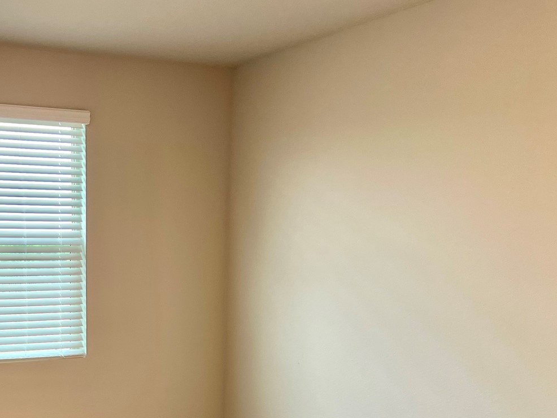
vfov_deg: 25.8
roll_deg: +1.6
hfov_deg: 33.4
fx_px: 869
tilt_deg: -7.4
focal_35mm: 54
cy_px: 405
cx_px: 41
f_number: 1.5
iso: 64
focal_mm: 5.7
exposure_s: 1/152
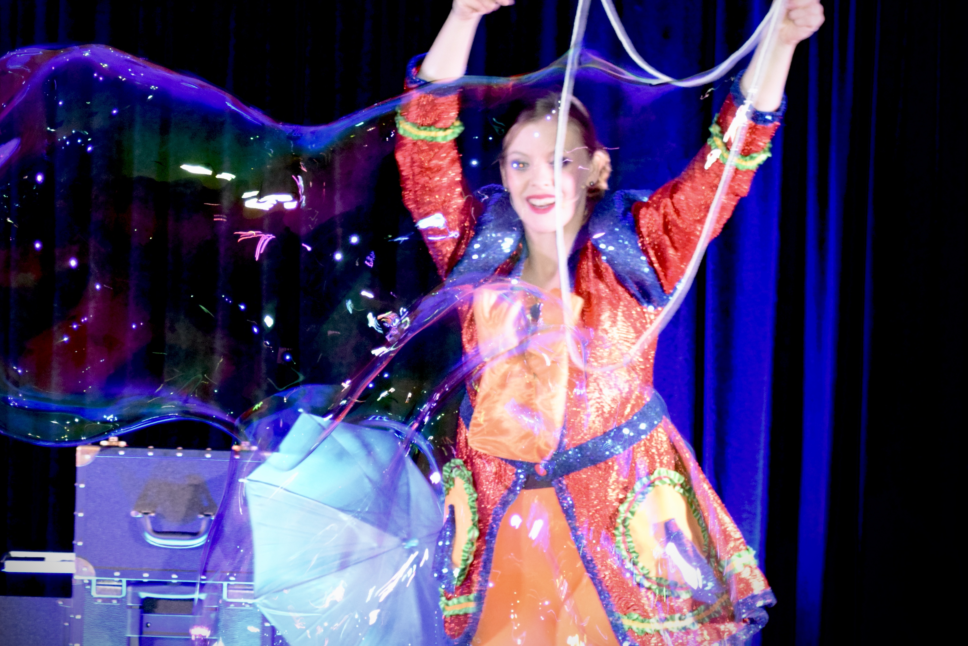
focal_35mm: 132
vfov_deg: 10.4
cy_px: 248
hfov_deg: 15.5
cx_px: 426
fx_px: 3549
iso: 3200
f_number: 4
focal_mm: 70
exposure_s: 1/60
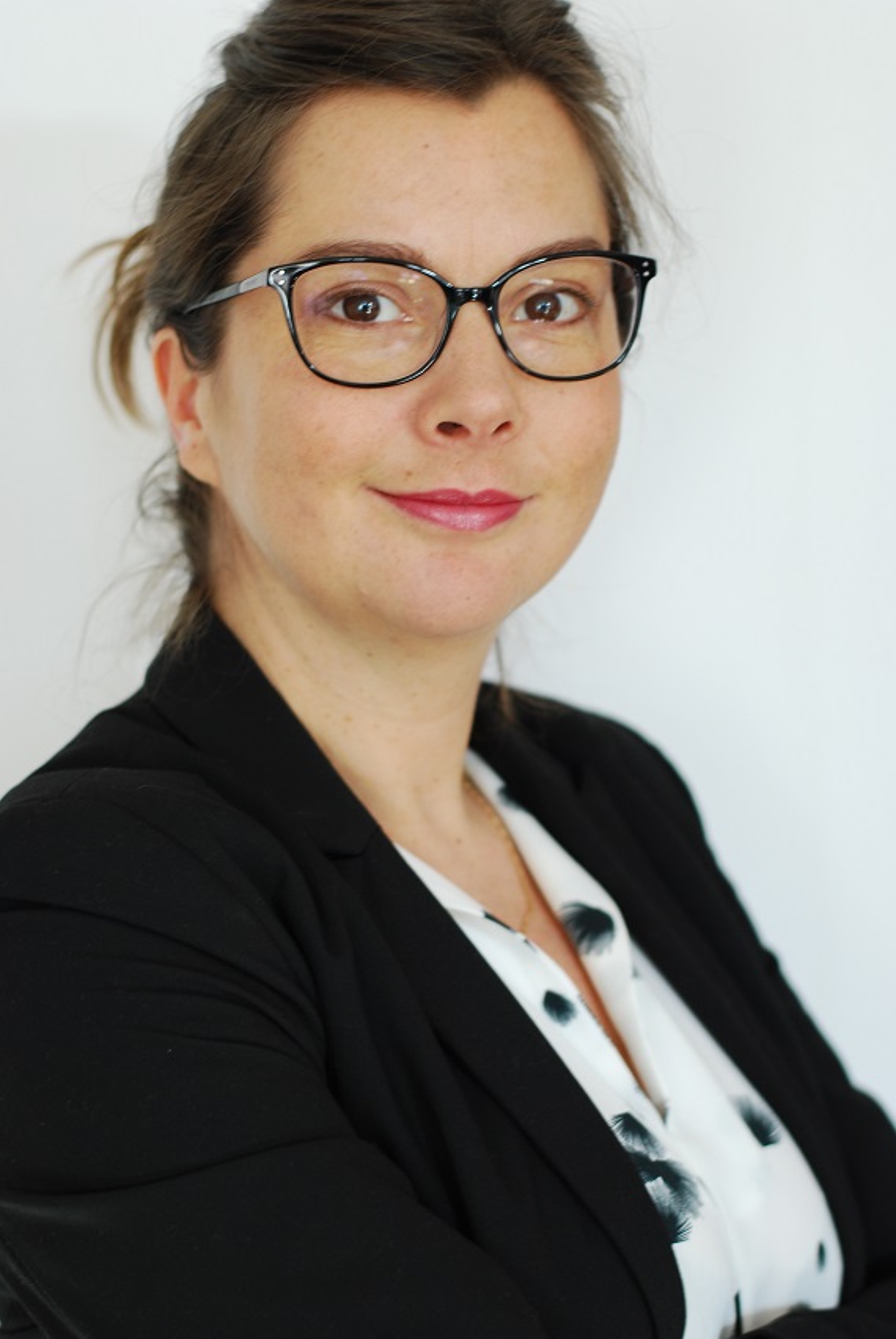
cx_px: 446
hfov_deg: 17.3
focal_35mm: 79
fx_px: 2940
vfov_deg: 25.6
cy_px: 672
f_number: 2.8
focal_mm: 50
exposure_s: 1/30
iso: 220
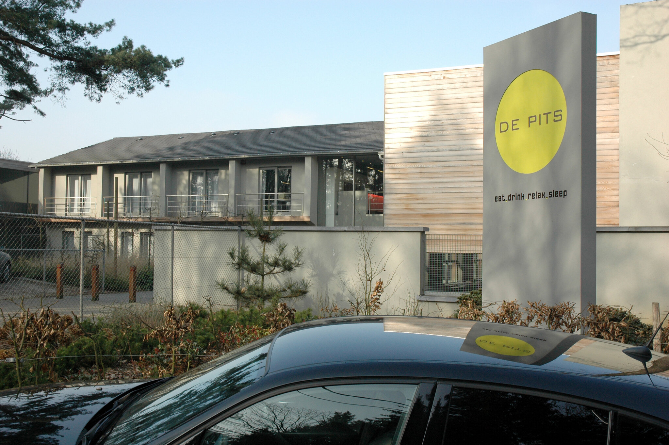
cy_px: 222
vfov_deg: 33.0
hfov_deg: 48.0
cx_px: 334
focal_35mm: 40
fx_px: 752
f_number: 8
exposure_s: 1/400
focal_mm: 27
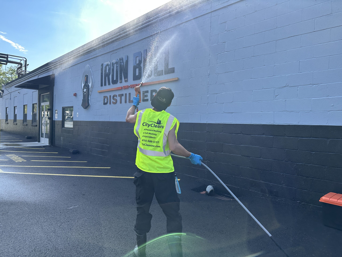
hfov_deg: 71.6
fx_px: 237
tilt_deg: -1.8
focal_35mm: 24
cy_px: 128
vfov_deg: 56.8
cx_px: 171
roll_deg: +0.8
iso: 80
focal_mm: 6.86
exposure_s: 1/1144
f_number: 1.78
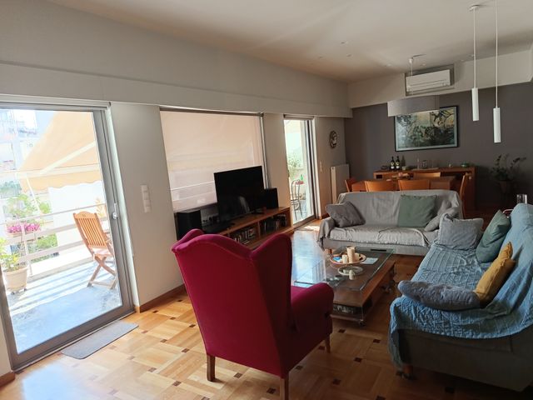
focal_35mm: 24
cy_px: 200
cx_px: 266
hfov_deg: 71.6
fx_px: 370
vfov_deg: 56.8
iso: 320
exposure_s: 1/100
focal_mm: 5.24
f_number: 1.7
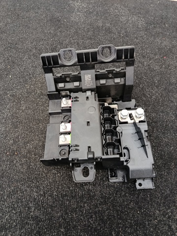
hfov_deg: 56.8
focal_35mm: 24
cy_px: 118
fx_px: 164
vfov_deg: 71.6
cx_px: 88
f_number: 1.7
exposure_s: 1/100
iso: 328
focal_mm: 5.24
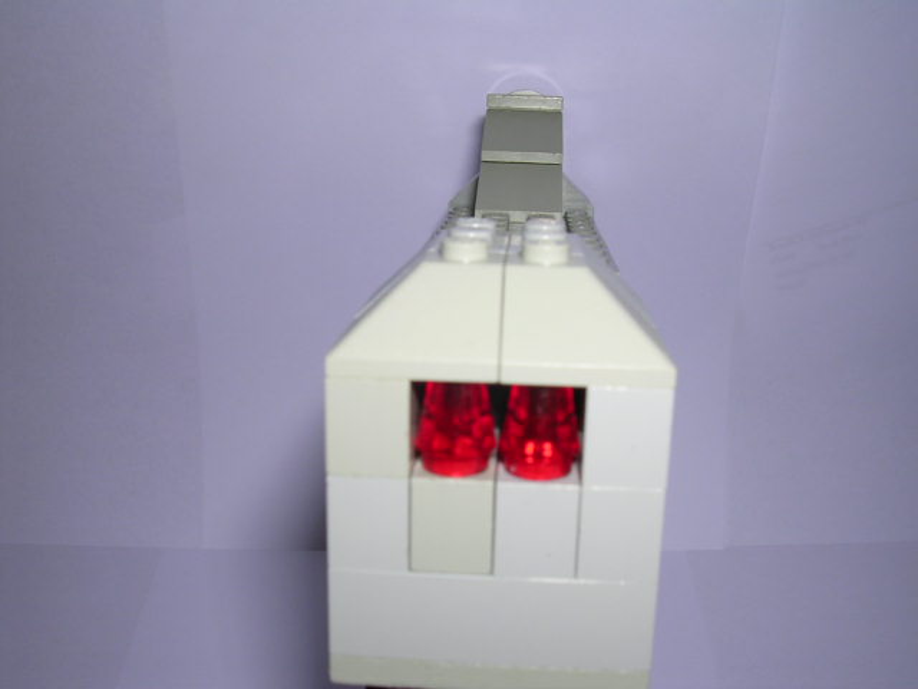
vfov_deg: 37.7
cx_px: 459
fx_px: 1008
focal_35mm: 38
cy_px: 344
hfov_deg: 49.0
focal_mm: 5.8
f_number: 5.6
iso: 100
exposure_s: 1/60.1
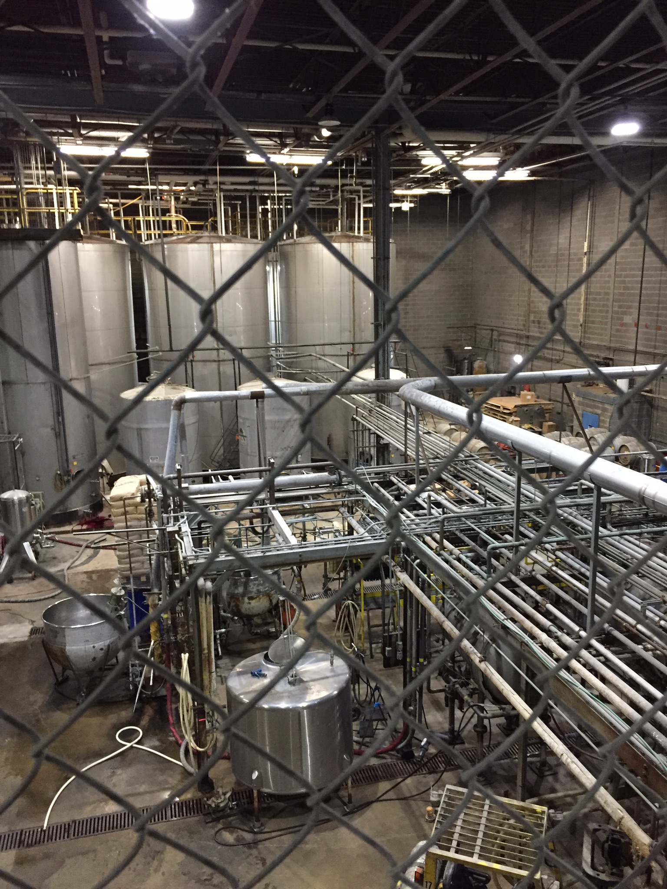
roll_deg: +2.3
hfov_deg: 48.2
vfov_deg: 61.7
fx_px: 745
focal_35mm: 29
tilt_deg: -12.9
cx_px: 334
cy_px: 444
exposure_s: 1/20
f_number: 2.2
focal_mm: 4.15
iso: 250
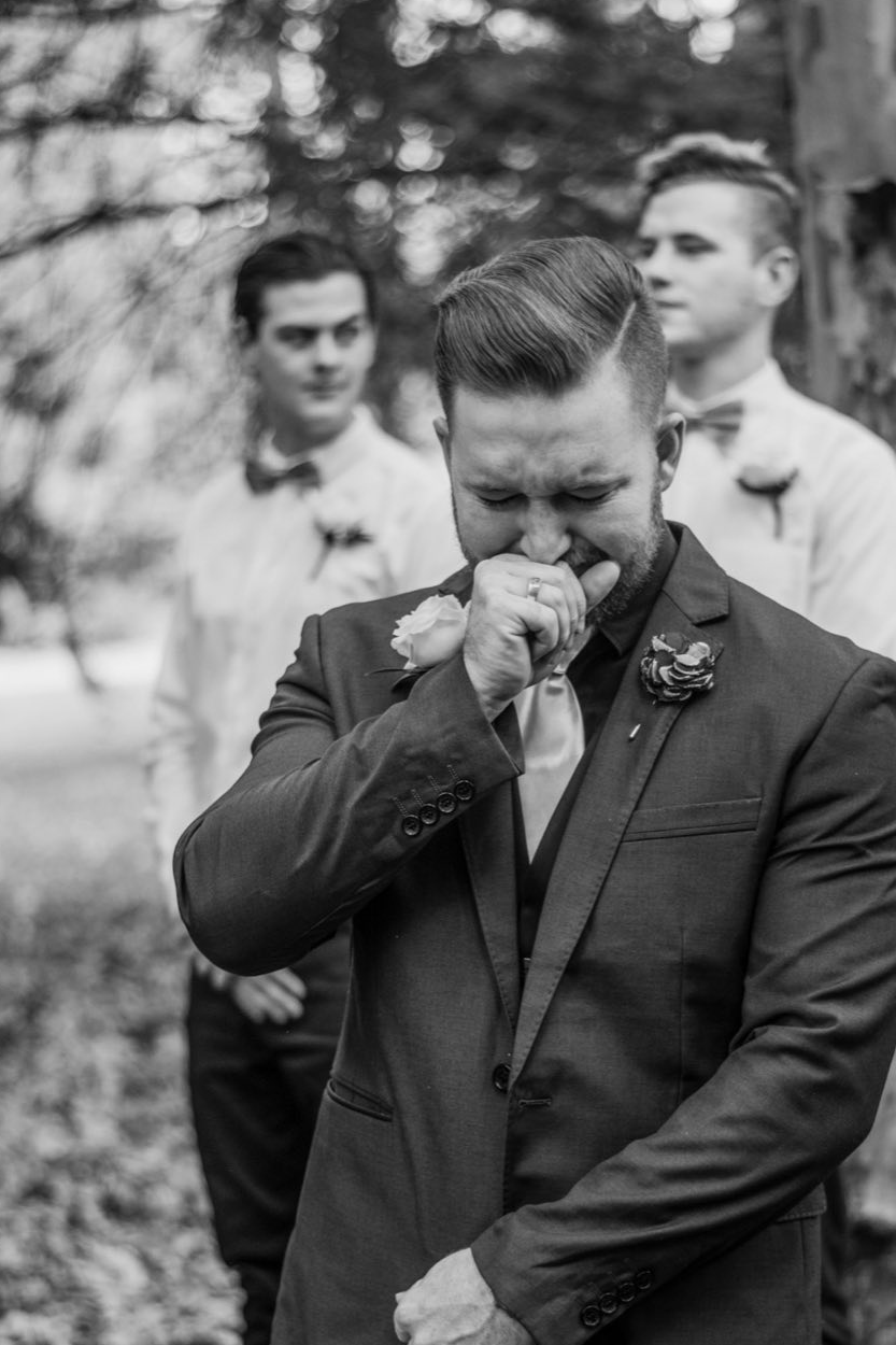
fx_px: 3585
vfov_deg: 21.2
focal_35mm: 96
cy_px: 853
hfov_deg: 14.2
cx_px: 566
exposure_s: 1/400
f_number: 1.8
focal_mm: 50
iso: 200
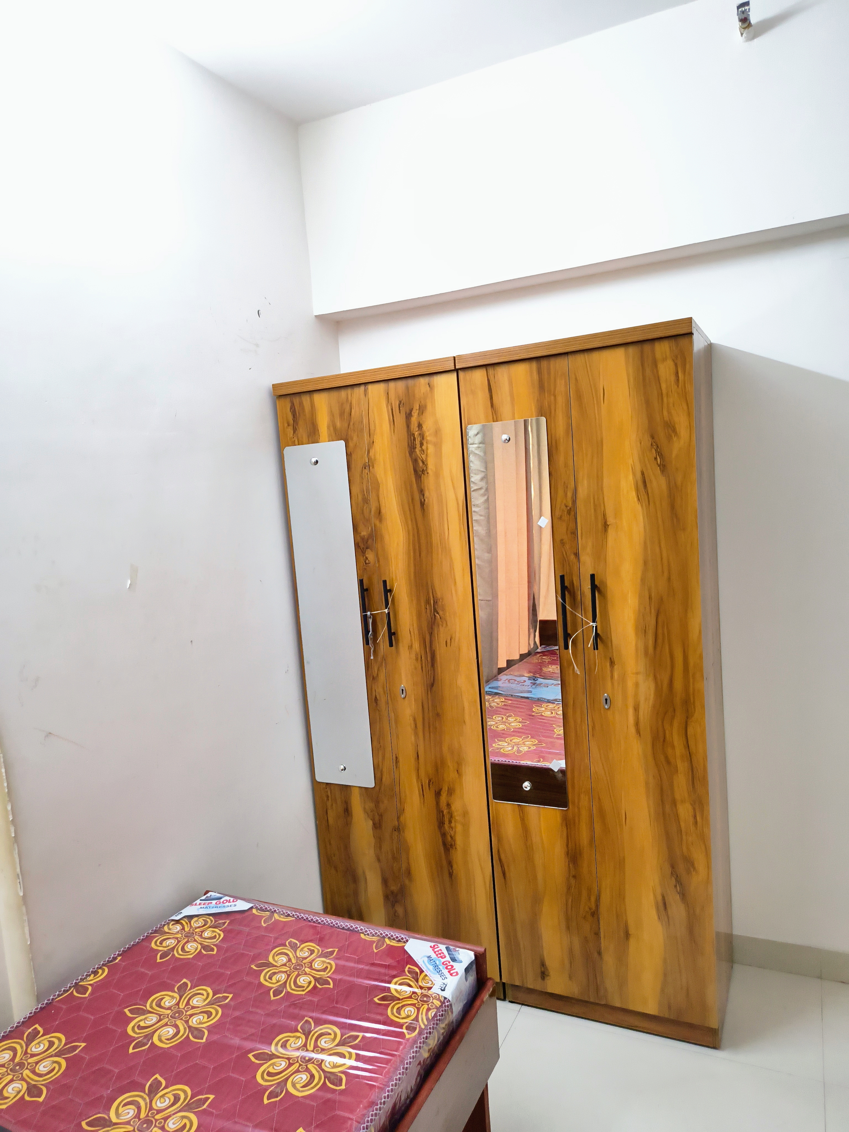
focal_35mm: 23
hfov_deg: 58.9
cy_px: 566
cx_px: 424
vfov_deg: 73.9
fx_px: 752
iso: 1284
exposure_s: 1/50
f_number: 1.8
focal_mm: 5.56
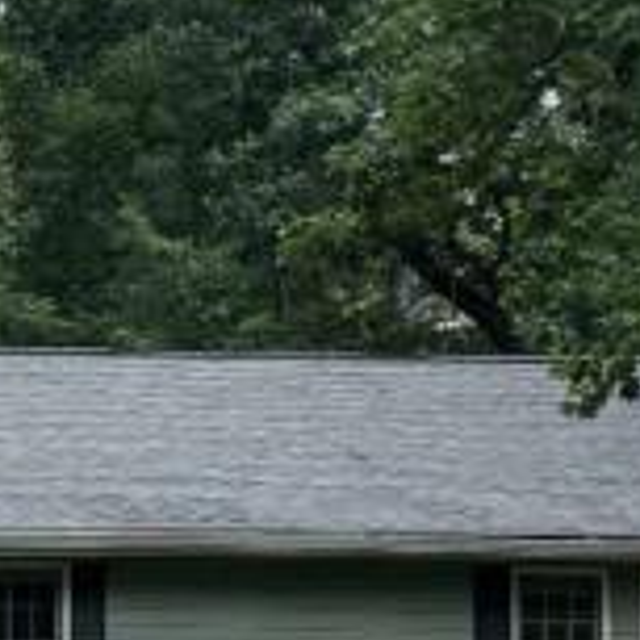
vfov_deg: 10.5
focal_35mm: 166
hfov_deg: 9.7
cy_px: 531
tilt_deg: +4.1
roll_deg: -0.7
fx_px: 3472
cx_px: -673
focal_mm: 6.76
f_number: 1.78
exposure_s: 1/1005
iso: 100
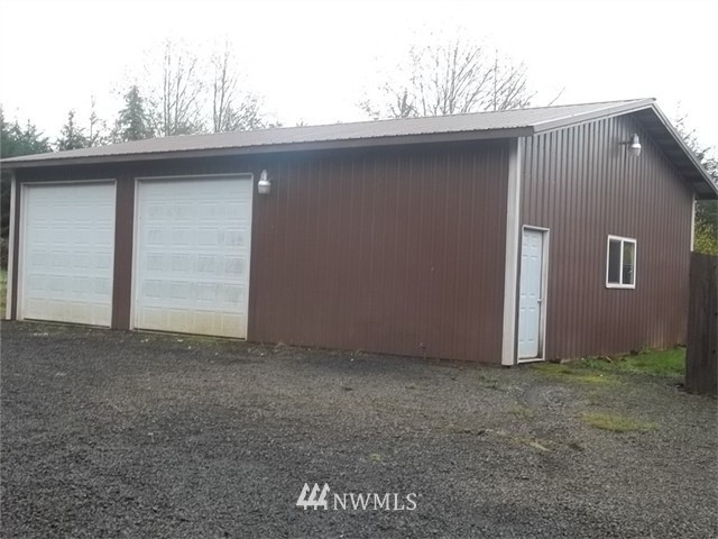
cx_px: 359
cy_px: 270
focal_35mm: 46
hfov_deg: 41.2
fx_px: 954
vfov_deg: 31.5
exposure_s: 1/50
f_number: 3.7
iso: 64
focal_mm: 8.3
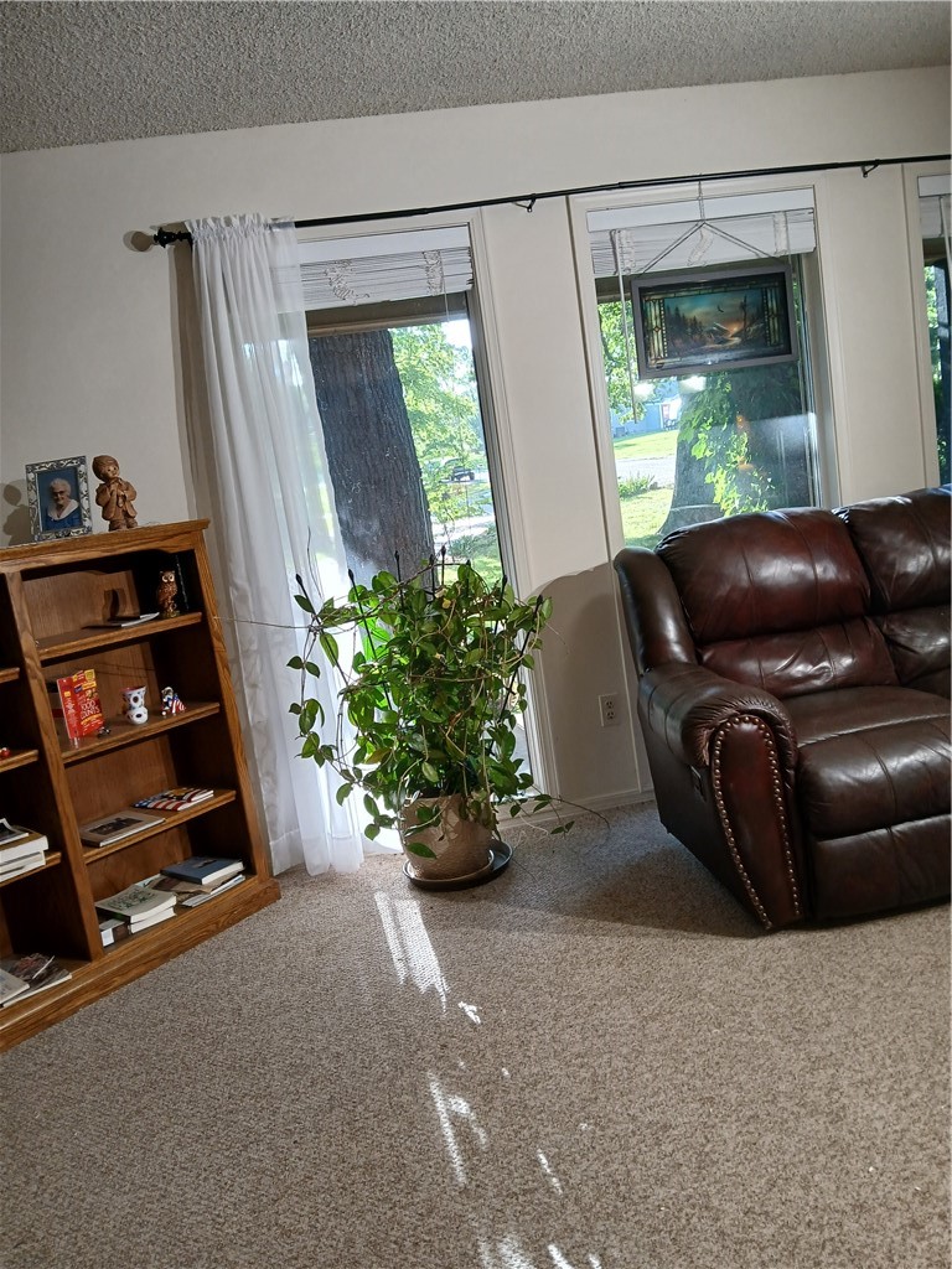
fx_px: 953
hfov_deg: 53.1
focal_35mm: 26
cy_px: 634
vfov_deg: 67.3
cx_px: 476
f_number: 1.8
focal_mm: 3.98
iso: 100
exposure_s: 1/60
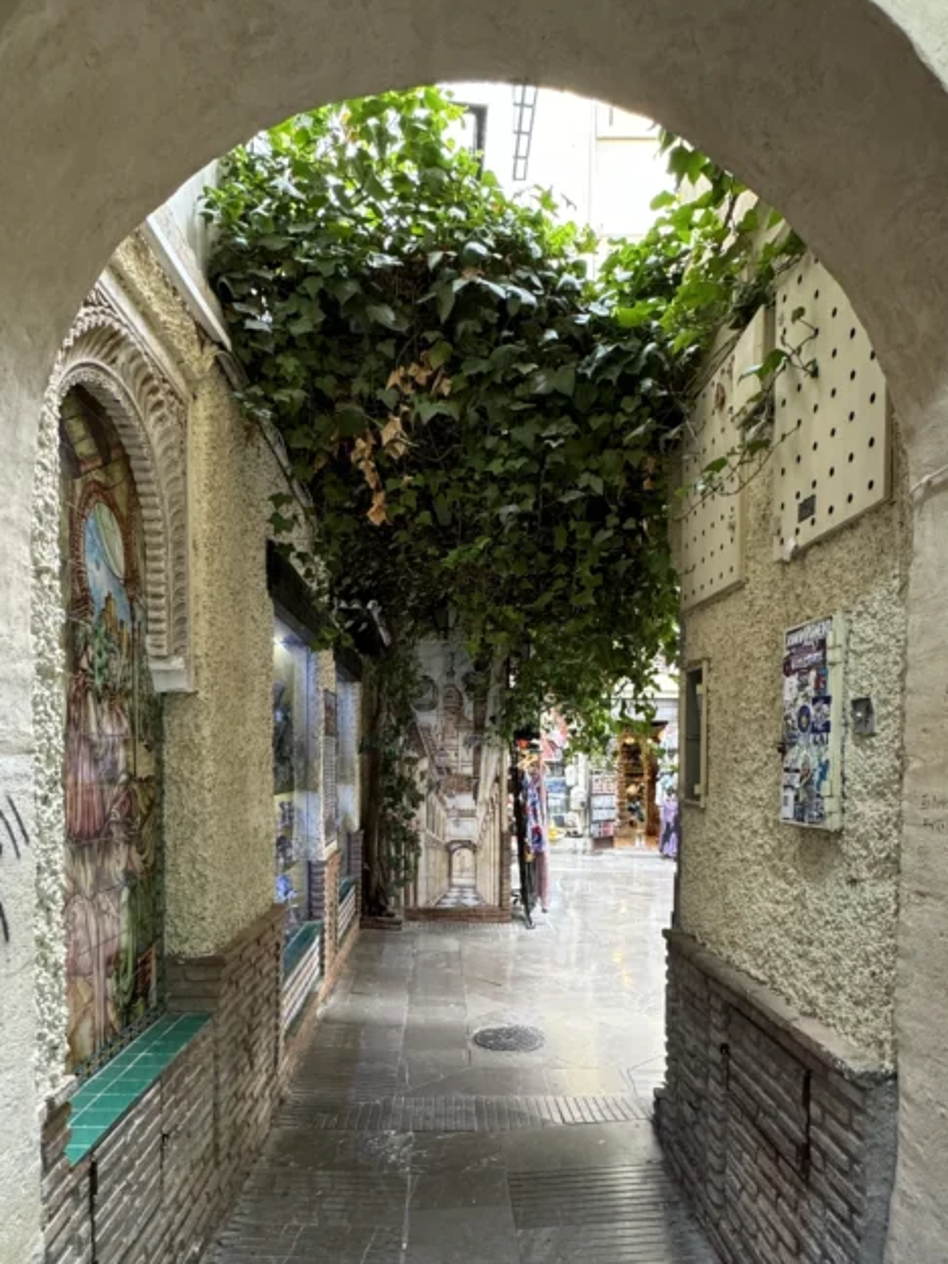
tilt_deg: -2.1
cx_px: 501
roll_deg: +0.4
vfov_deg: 72.6
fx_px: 840
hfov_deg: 58.8
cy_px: 797
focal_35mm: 23
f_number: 2.2
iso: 250
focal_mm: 2.22
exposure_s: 1/100
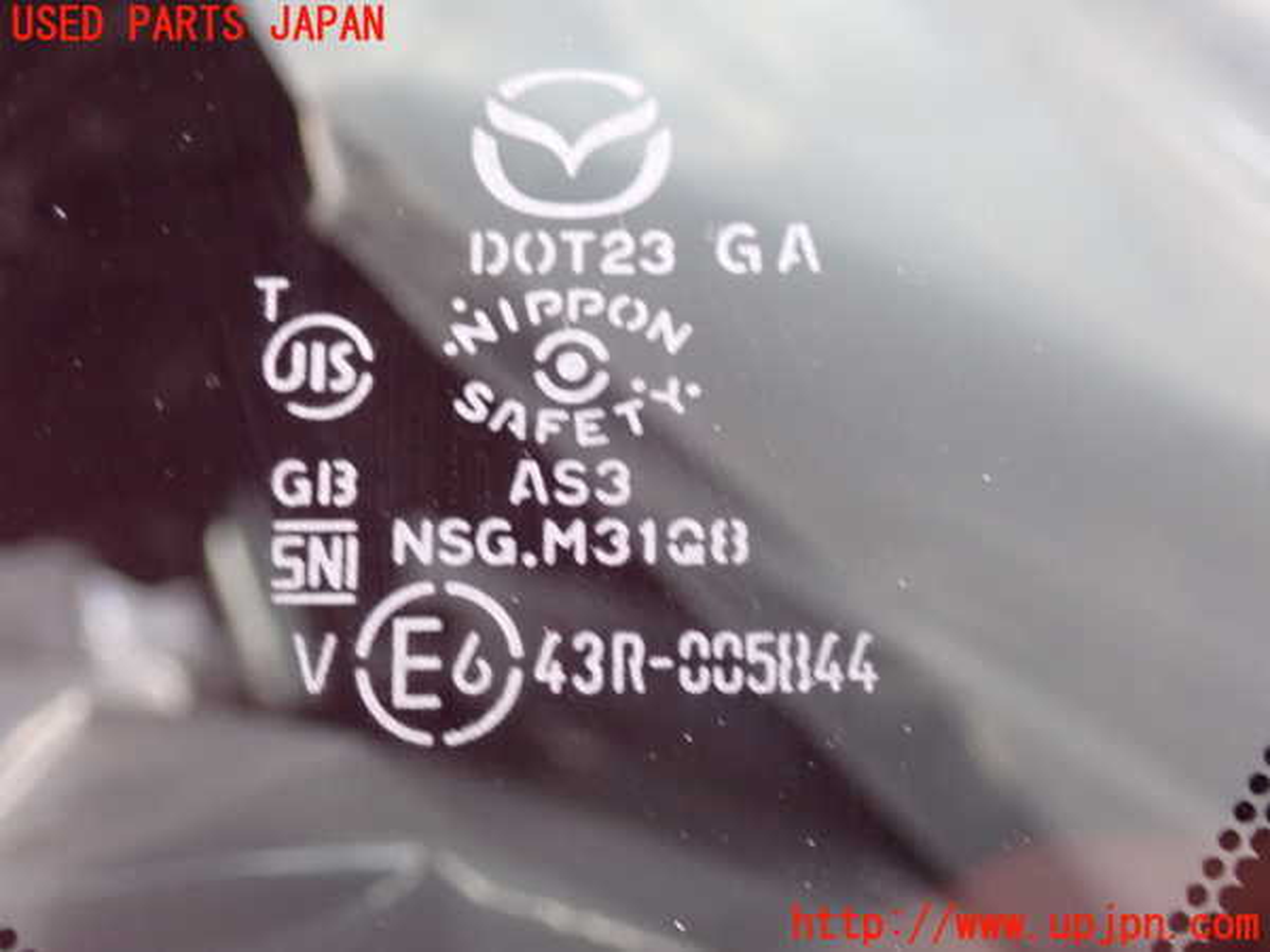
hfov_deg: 23.8
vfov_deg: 18.0
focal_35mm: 82
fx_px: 3008
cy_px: 476
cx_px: 635
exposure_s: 1/25
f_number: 4.3
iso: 800
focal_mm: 14.62
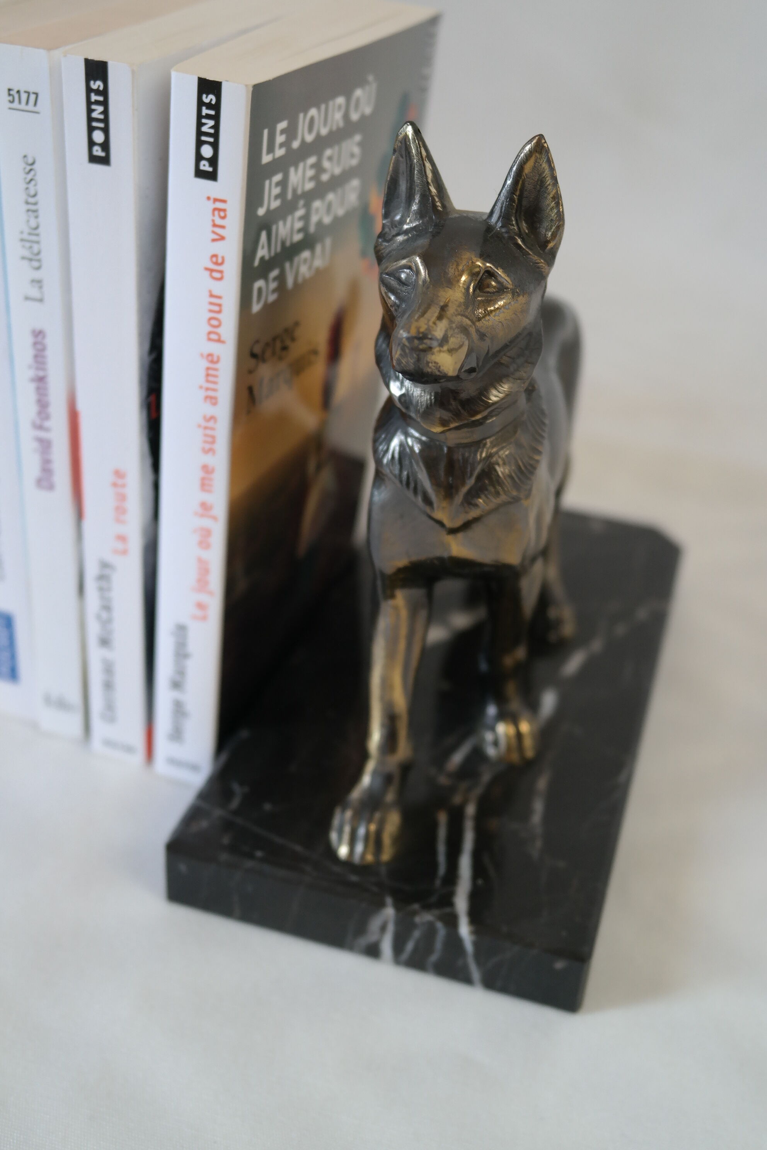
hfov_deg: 31.2
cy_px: 575
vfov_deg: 45.4
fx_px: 1374
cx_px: 384
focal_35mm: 43
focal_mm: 28
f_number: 4
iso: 800
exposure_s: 1/50
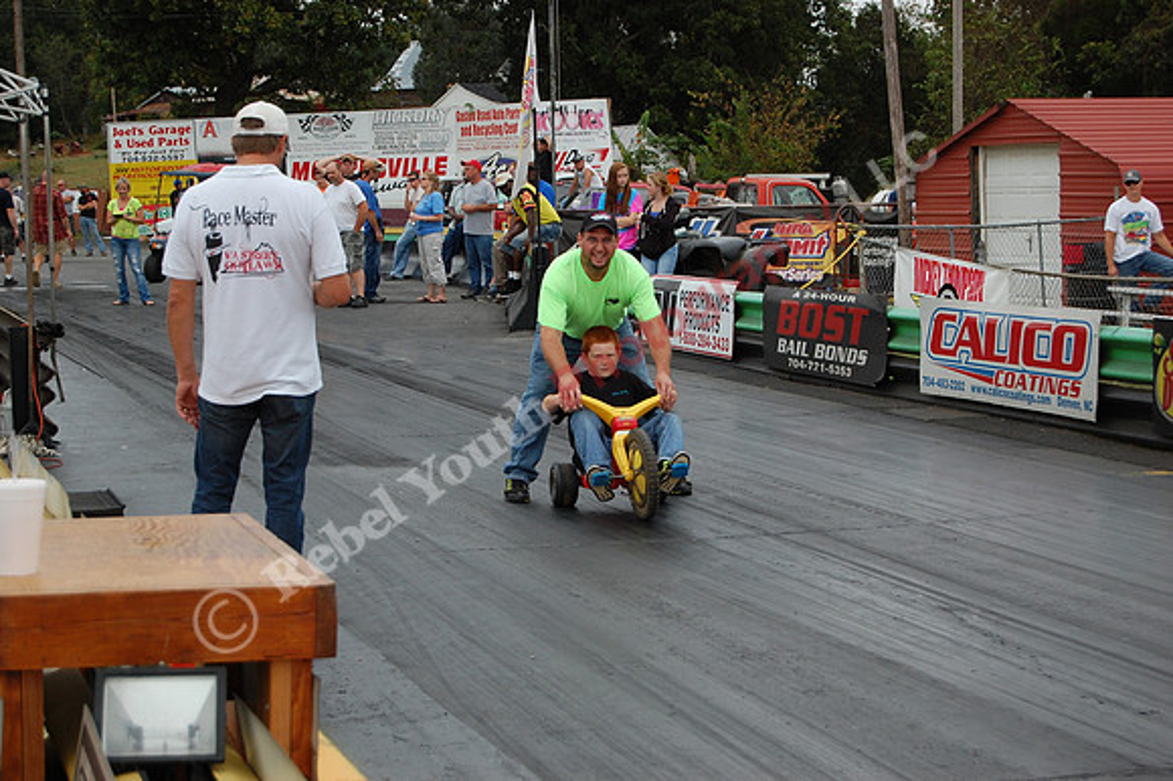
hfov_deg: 24.6
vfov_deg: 16.5
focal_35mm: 82
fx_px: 2686
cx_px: 586
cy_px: 390
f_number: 5.6
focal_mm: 55
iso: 400
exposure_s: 1/1000
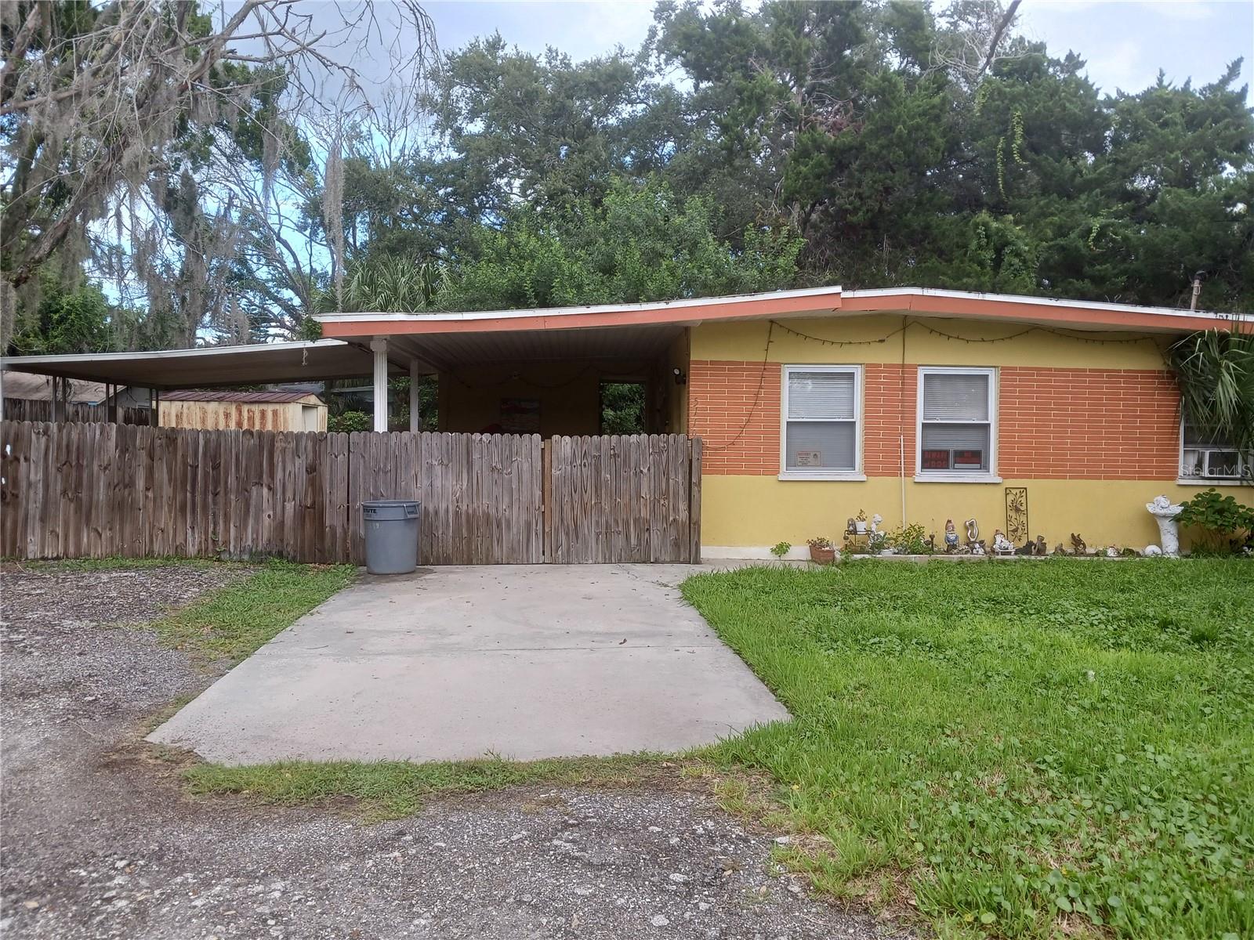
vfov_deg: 51.4
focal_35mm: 27
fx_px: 978
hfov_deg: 65.3
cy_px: 470
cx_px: 627
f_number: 1.8
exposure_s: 1/120
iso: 32
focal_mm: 4
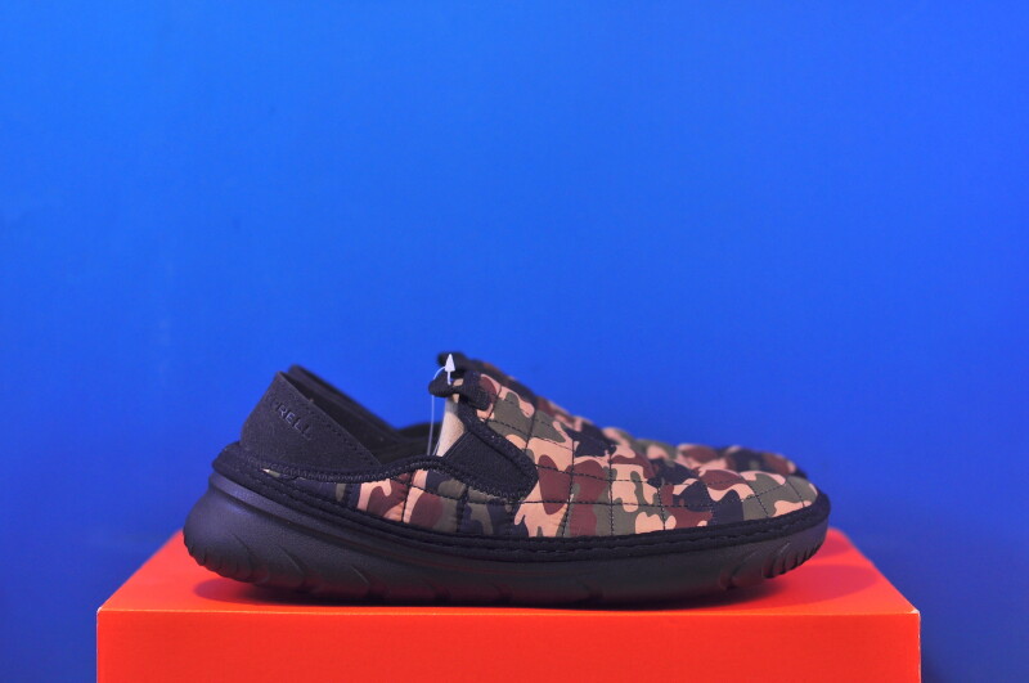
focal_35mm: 75
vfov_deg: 18.1
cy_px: 342
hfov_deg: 27.0
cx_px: 514
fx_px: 2141
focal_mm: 50
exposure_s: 1/320
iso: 250
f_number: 2.5
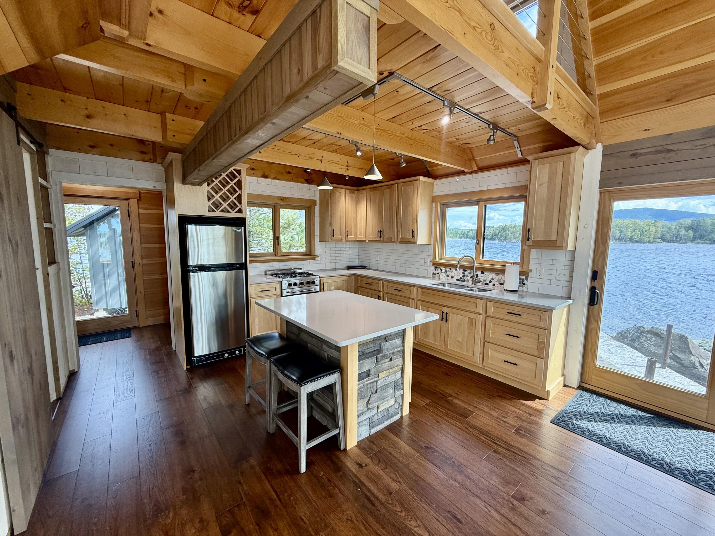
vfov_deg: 85.7
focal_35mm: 14
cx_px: 358
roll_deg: -0.9
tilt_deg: -6.6
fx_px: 289
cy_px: 268
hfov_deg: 102.1
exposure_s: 1/120
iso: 80
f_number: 2.2
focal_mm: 2.22
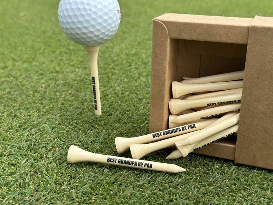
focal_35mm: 48
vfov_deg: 30.3
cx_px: 136
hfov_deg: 39.7
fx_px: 379
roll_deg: +1.5
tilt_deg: -24.3
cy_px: 102
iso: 100
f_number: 1.78
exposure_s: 1/1848
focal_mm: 6.86
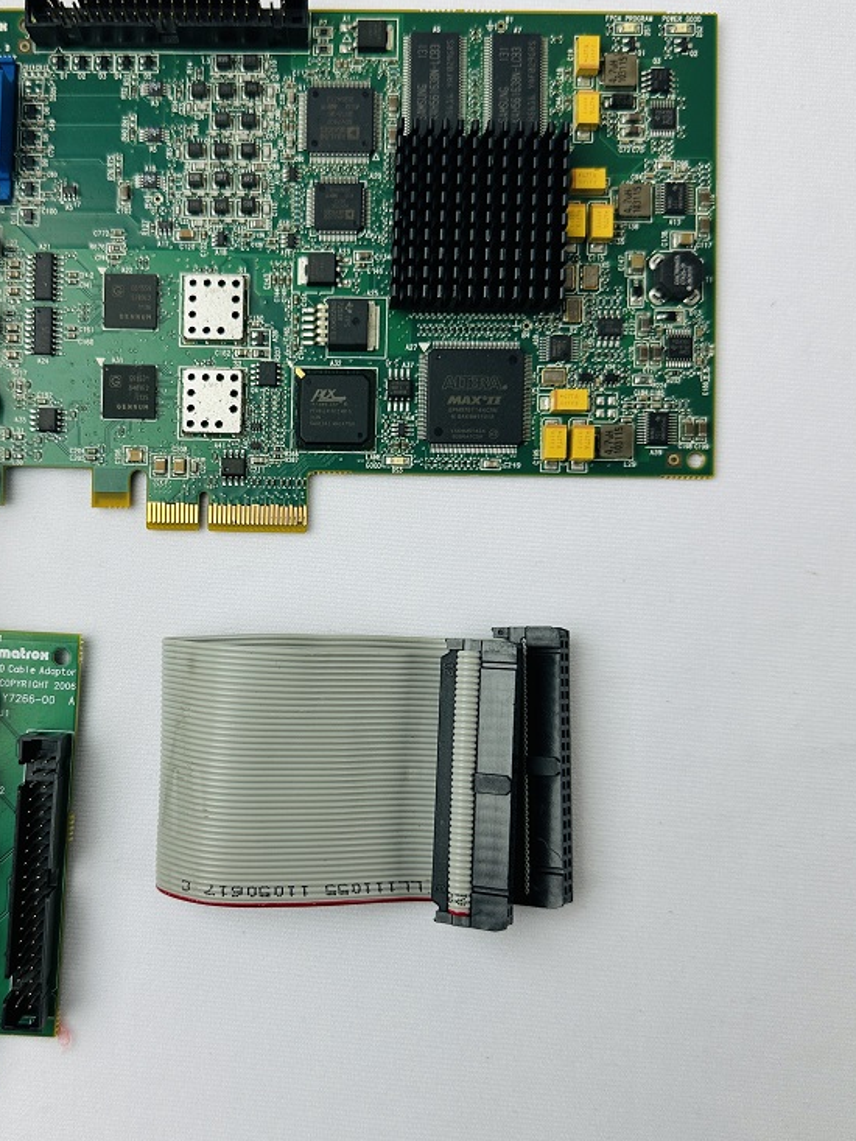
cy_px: 607
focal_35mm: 33
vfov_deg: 55.3
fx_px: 1088
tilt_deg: -88.6
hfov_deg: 42.5
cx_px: 296
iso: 50
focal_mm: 6.86
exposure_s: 1/125
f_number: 1.78
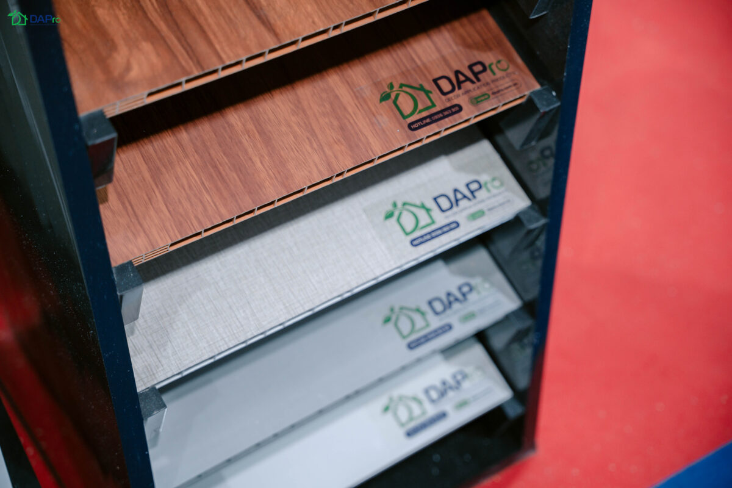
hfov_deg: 34.1
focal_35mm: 59
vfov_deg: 23.1
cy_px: 244
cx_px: 366
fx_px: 1193
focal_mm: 58.7
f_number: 2.8
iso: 640
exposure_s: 1/200
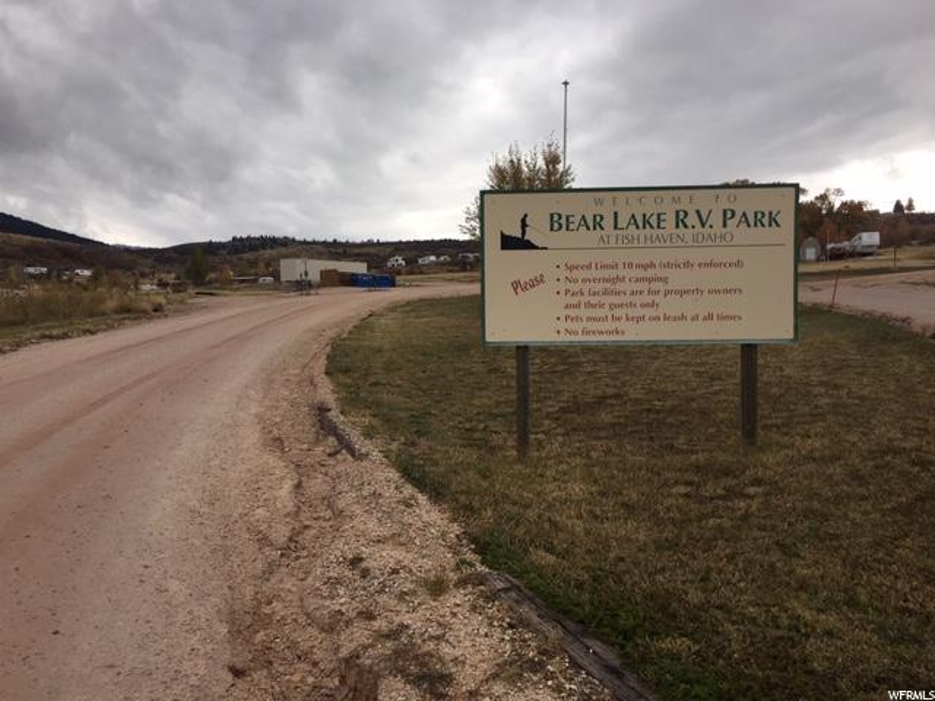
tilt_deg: -1.1
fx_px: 783
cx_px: 468
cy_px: 350
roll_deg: +0.7
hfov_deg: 61.7
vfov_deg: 48.2
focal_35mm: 29
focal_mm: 4.15
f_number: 2.2
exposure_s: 1/191
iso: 25
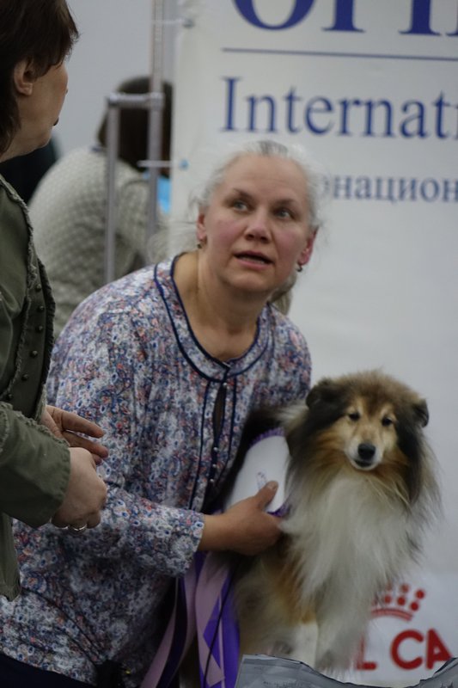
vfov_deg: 10.3
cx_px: 229
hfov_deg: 6.9
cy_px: 344
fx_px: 3818
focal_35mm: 200
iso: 1600
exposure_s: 1/125
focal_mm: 73.3
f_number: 2.8
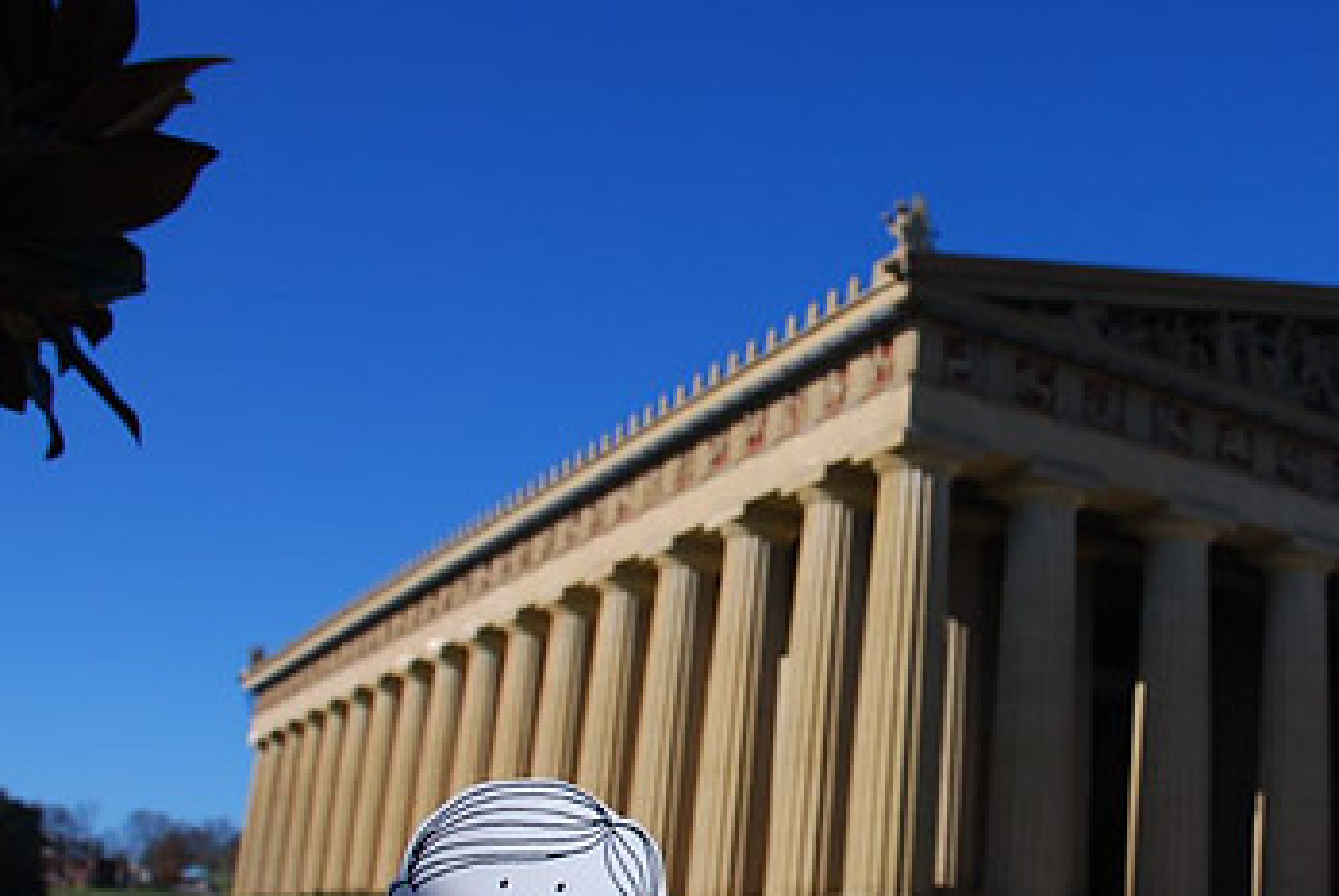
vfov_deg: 26.6
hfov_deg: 38.6
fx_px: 1862
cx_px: 993
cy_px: 711
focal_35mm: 50
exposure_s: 1/320
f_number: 9
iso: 100
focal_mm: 20
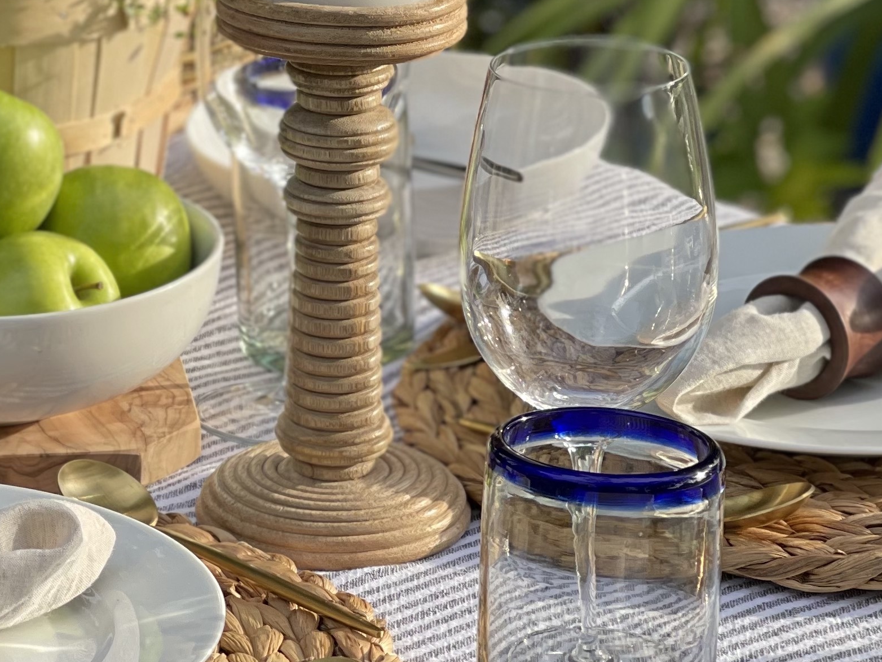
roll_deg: +2.4
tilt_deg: -16.8
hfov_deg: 11.9
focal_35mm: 165
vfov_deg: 9.0
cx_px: 5
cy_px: 81
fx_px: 4204
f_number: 2.2
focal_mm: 7.5
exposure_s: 1/364
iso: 32
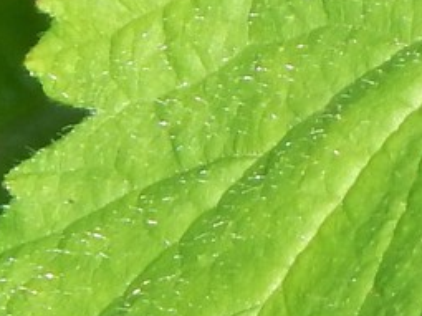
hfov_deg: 1.2
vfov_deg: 0.9
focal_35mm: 1648
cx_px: 669
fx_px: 20081
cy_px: 442
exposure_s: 1/200
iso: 125
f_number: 5.8
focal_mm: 88.6
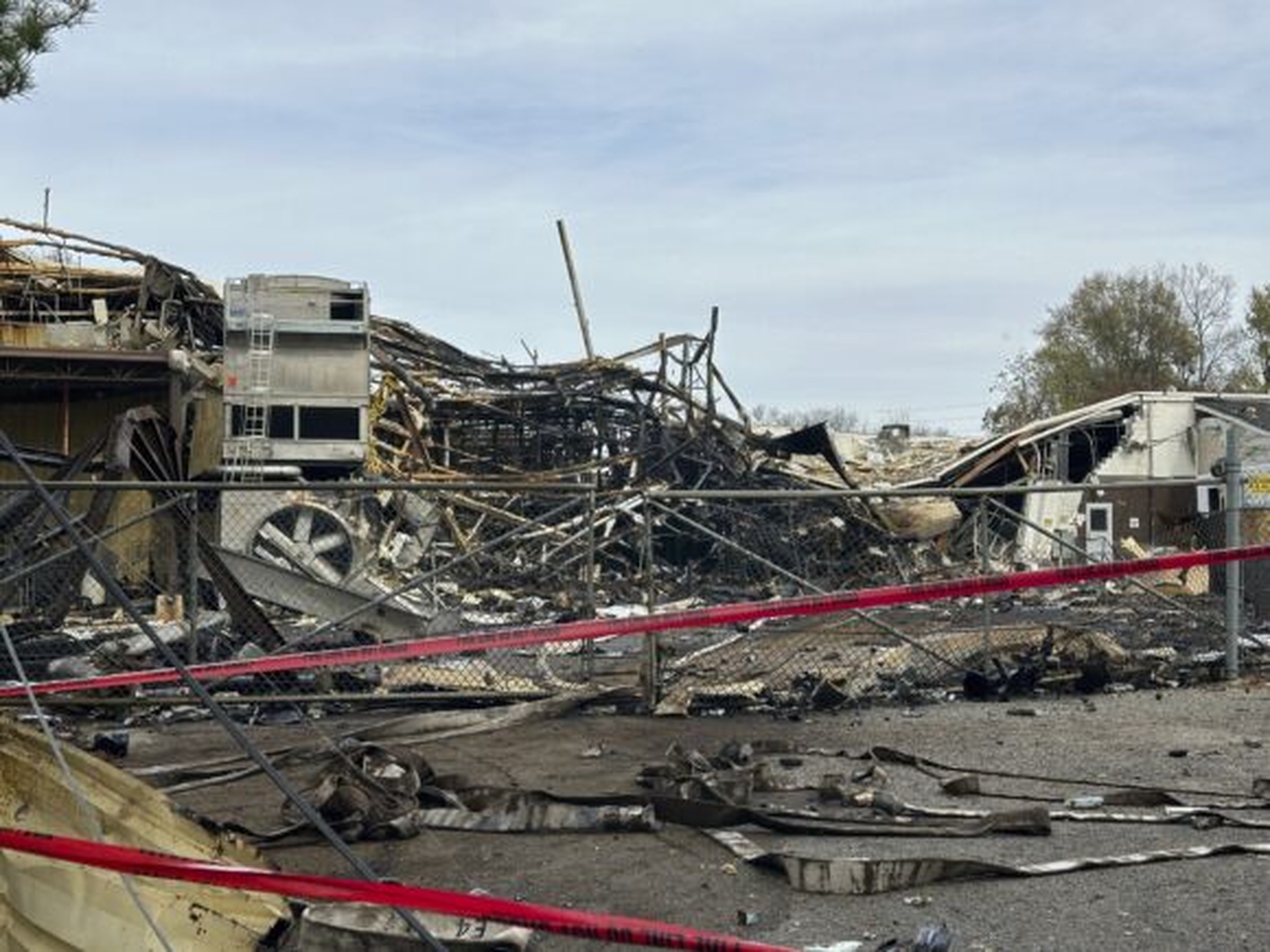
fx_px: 1761
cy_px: 476
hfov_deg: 39.7
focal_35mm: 48
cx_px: 635
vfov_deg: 30.3
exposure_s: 1/2890
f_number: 1.78
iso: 64
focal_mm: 6.86
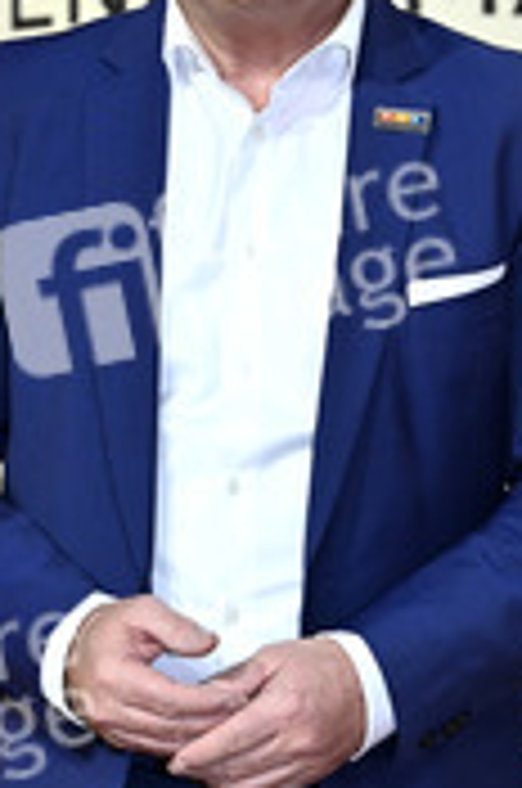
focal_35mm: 103
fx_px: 2249
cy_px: 495
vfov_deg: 19.8
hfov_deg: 13.2
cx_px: 356
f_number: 4
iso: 1000
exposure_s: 1/200
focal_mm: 45
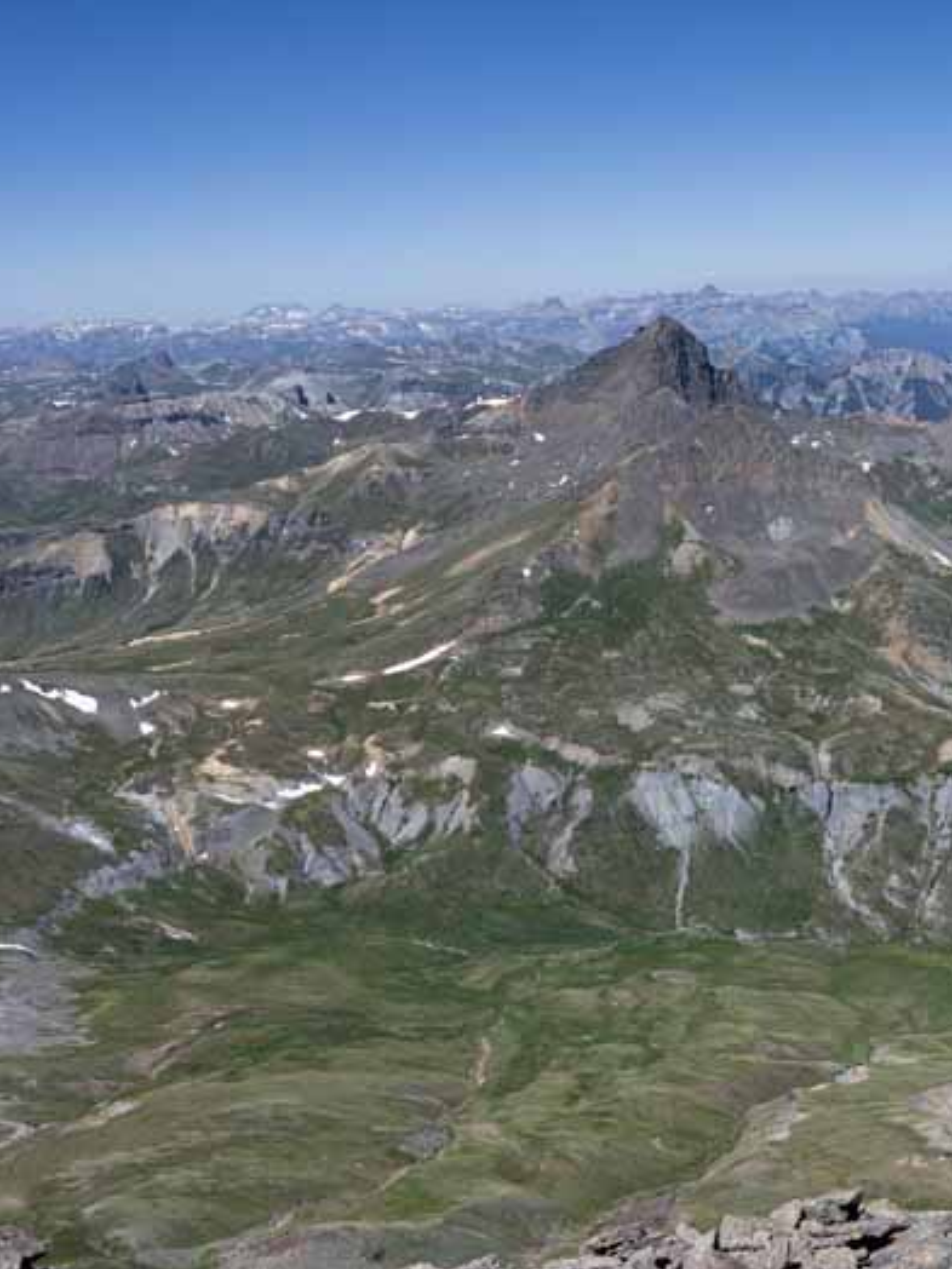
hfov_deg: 32.2
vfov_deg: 42.3
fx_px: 1640
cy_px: 643
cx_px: 618
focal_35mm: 45
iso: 64
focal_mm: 30.5
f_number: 5.6
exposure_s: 1/800
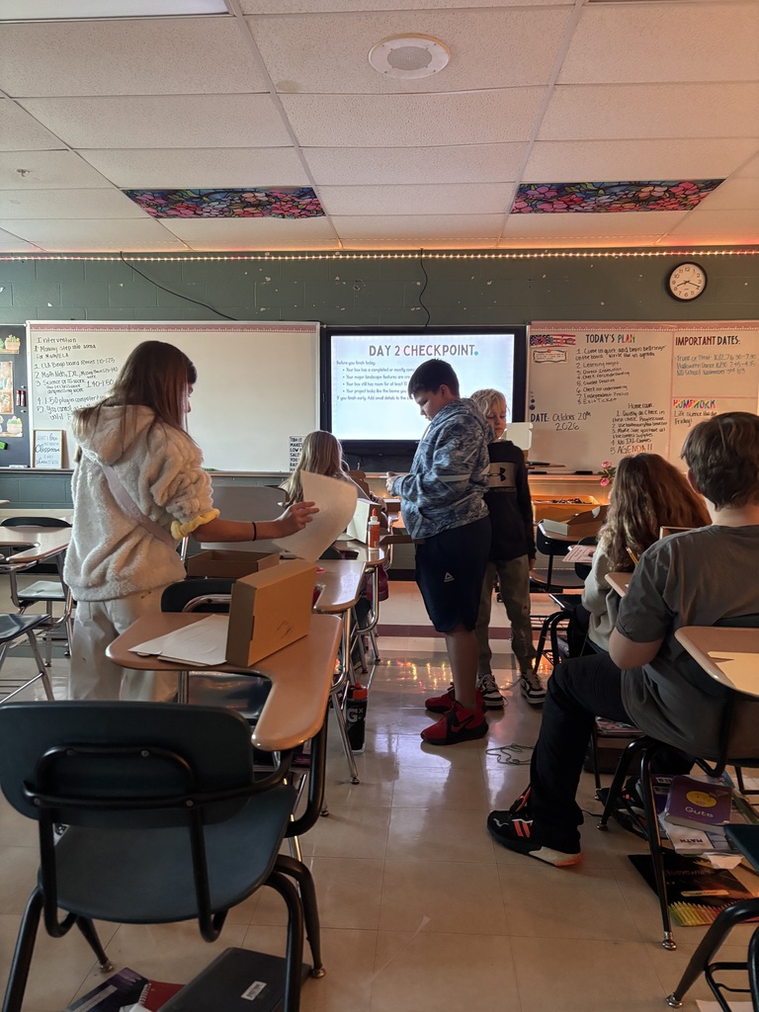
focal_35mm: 26
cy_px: 506
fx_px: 760
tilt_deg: -5.8
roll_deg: -1.3
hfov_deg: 53.1
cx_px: 380
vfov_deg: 67.3
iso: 640
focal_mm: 5.96
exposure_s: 1/40
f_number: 1.6
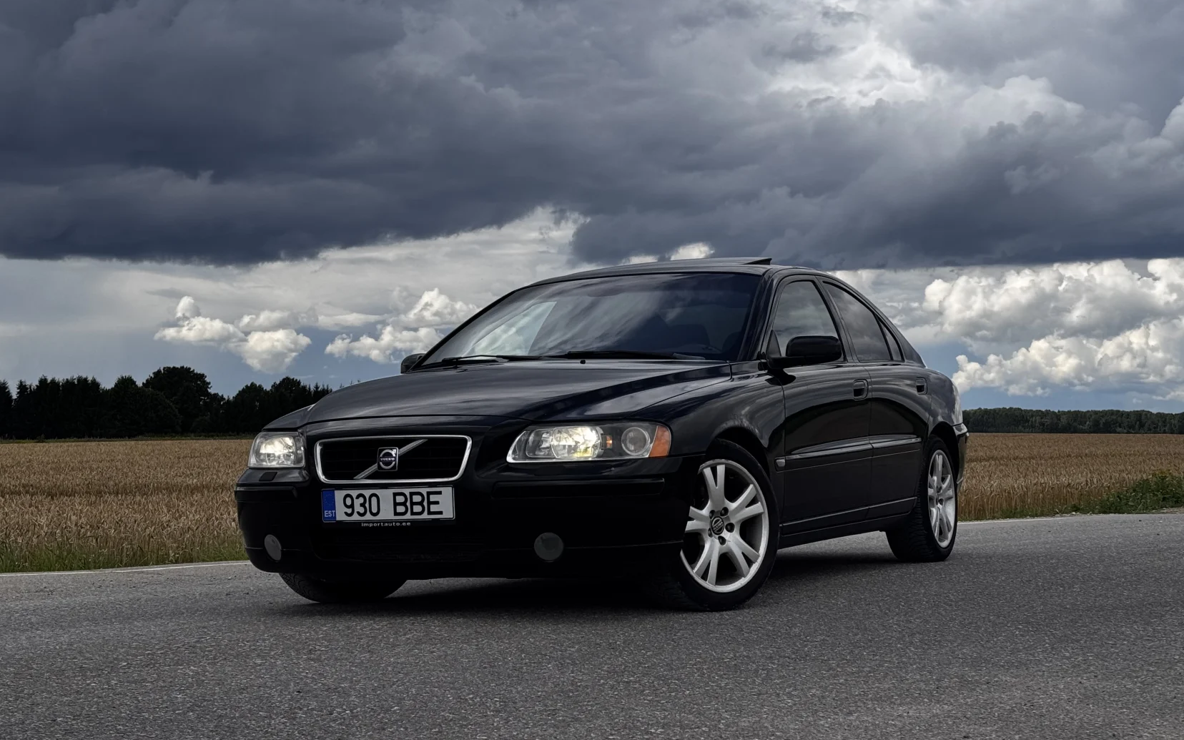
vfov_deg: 22.0
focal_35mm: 59
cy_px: 330
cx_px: 601
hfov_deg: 34.5
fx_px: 1904
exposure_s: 1/2833
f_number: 1.78
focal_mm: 6.76
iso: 64
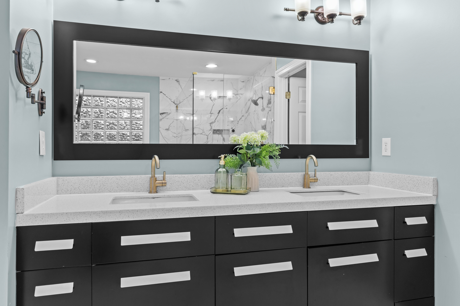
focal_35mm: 25
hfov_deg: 71.5
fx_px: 319
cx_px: 230
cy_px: 153
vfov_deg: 51.3
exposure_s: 1/3
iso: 400
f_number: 8
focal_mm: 25
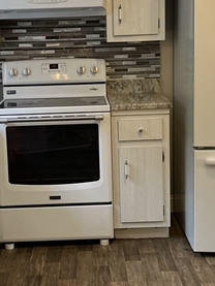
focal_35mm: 72
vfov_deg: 27.0
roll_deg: +1.2
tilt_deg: -6.8
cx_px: 91
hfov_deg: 20.4
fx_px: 596
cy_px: 132
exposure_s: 1/120
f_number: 1.6
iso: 125
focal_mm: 5.1
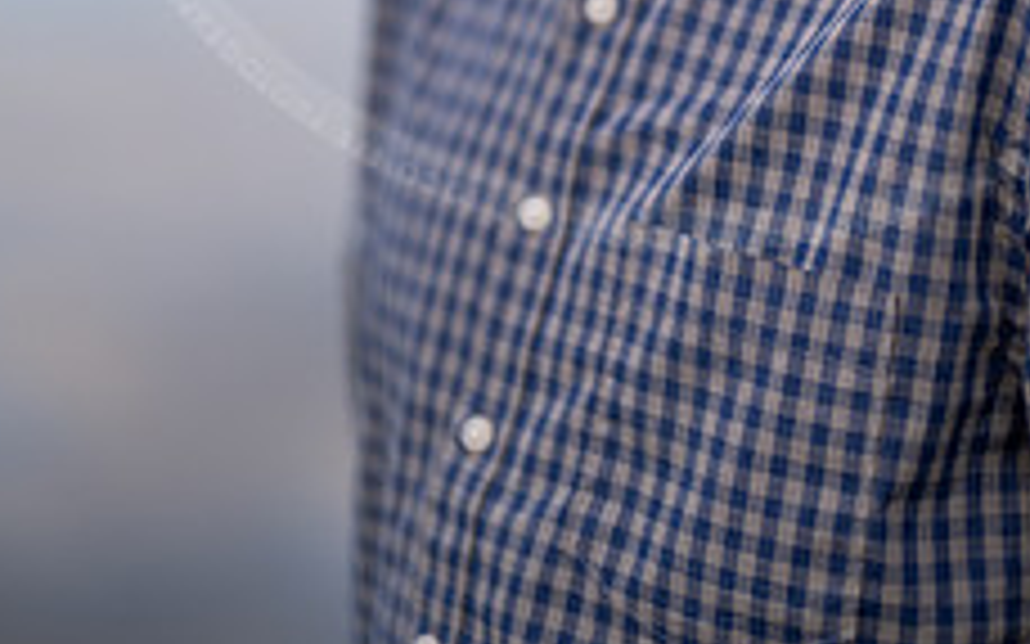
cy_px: -333
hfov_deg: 12.3
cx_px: 657
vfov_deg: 7.6
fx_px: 4771
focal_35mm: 170
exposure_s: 1/2000
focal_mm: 85
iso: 100
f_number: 1.2
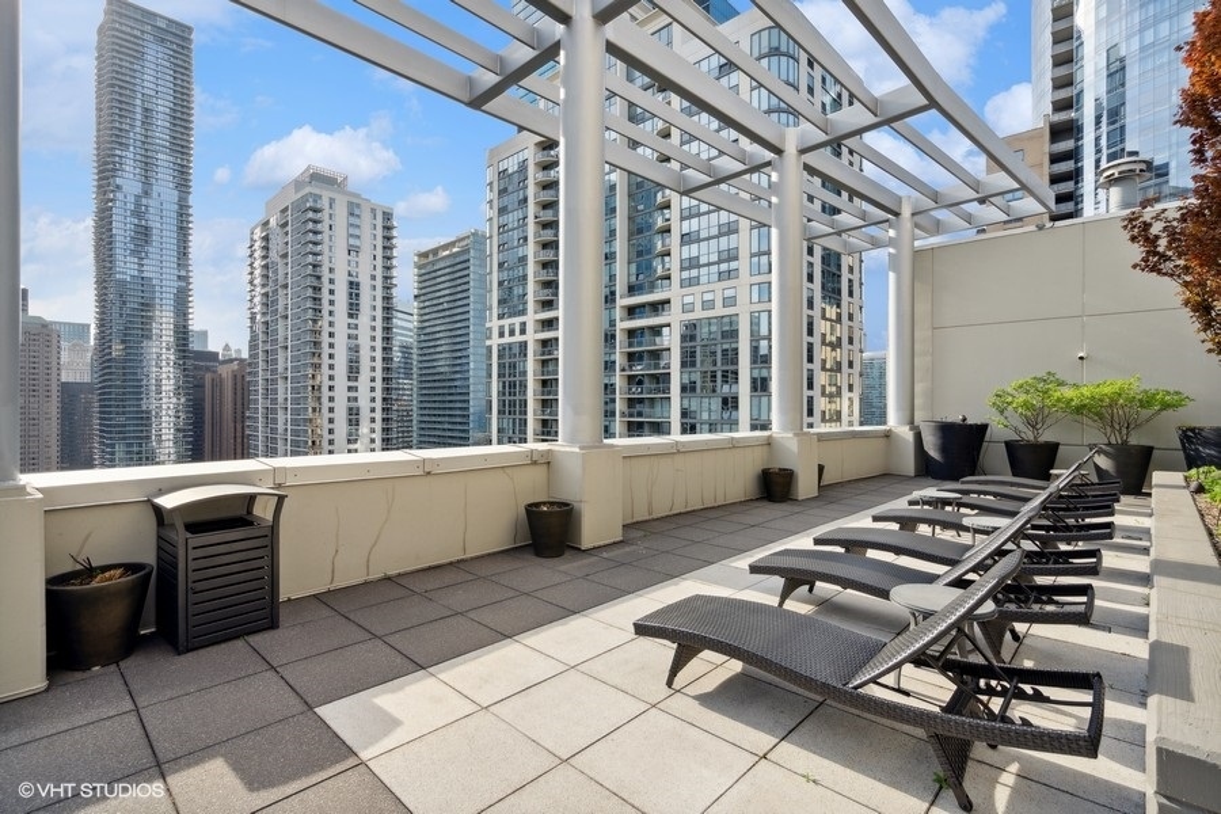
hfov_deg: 96.7
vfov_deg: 73.7
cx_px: 610
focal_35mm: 16
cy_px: 407
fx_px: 543
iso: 320
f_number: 7.1
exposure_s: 1/500
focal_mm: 16
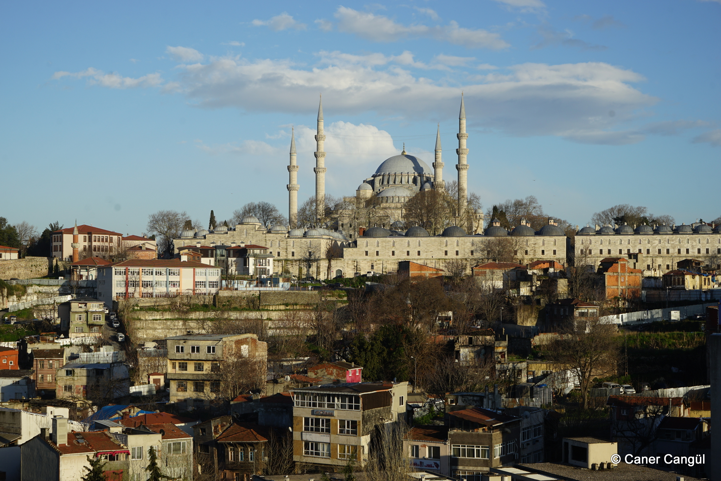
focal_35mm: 67
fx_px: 1342
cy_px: 240
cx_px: 360
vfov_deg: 20.3
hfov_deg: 30.1
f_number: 9
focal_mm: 67
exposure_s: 1/250
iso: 100
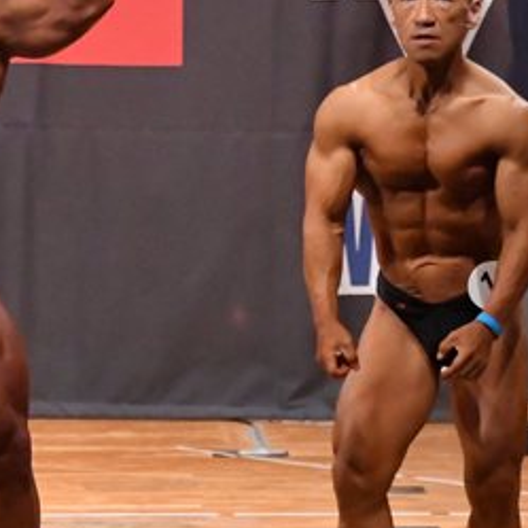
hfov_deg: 3.1
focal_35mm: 573
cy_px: 305
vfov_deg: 3.1
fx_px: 9888
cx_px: -60
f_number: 5.6
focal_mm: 145
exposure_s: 1/400
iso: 12800
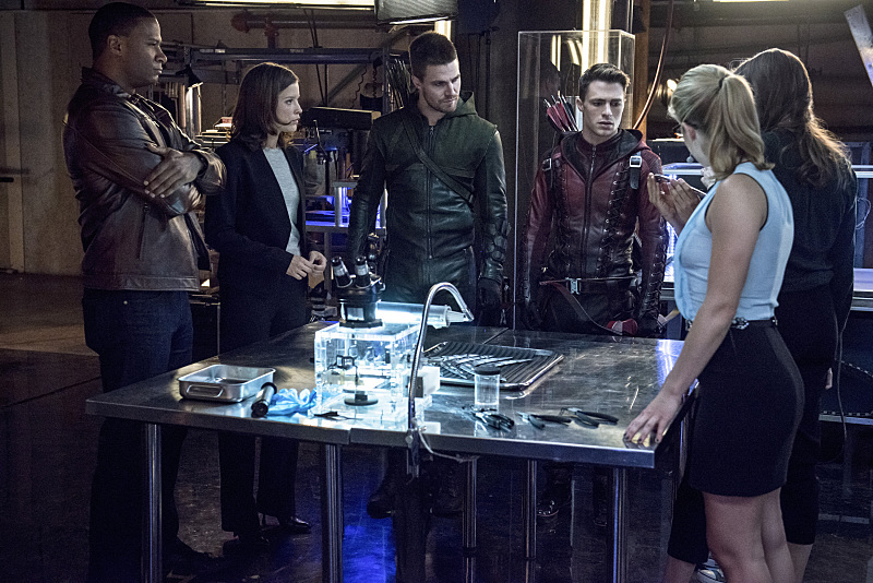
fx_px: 1261
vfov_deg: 26.0
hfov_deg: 38.2
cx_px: 436
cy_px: 292
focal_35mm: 52
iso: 4000
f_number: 4.5
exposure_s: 1/125
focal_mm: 52
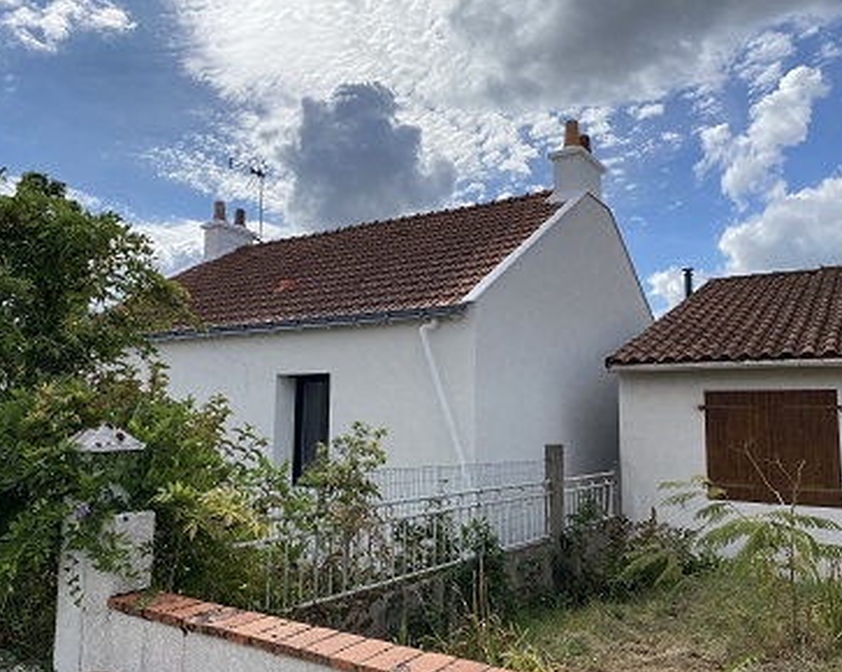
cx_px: 413
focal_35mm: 28
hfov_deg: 62.2
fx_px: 697
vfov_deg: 51.5
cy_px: 343
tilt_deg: +7.0
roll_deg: -0.9
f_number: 1.8
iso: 32
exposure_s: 1/5025
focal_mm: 4.25
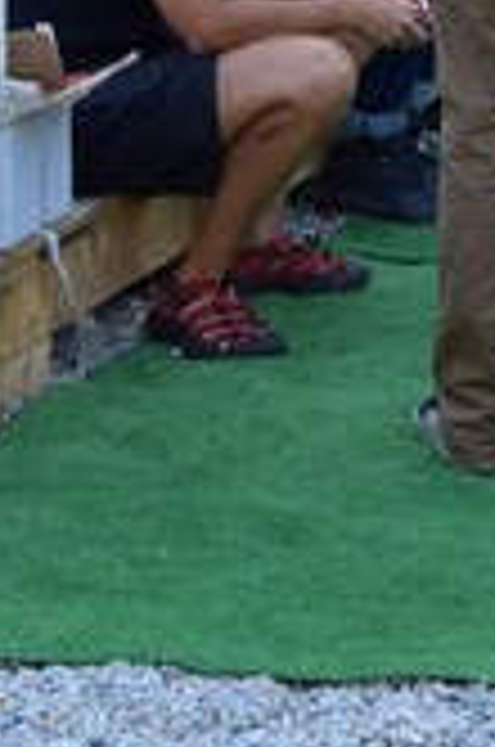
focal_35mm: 232
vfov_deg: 8.5
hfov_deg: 5.8
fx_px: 4805
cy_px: -628
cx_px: 828
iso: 400
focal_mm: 32
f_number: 7.1
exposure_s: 1/200
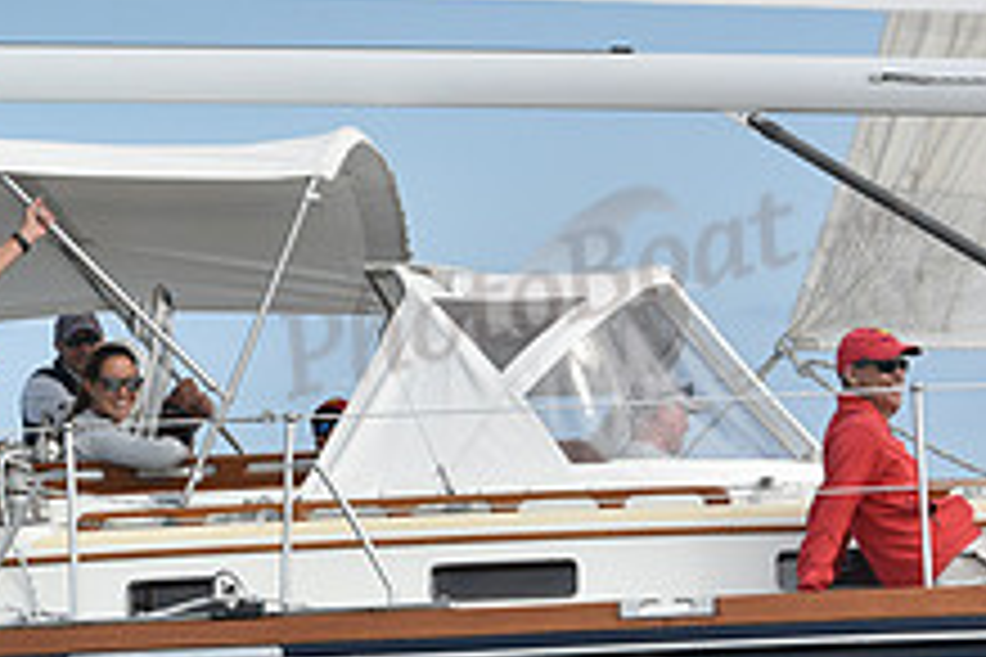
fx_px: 6682
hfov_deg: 8.4
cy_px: 578
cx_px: 50
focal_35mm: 244
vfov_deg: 5.6
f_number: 7.1
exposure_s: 1/1250
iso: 320
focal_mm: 92
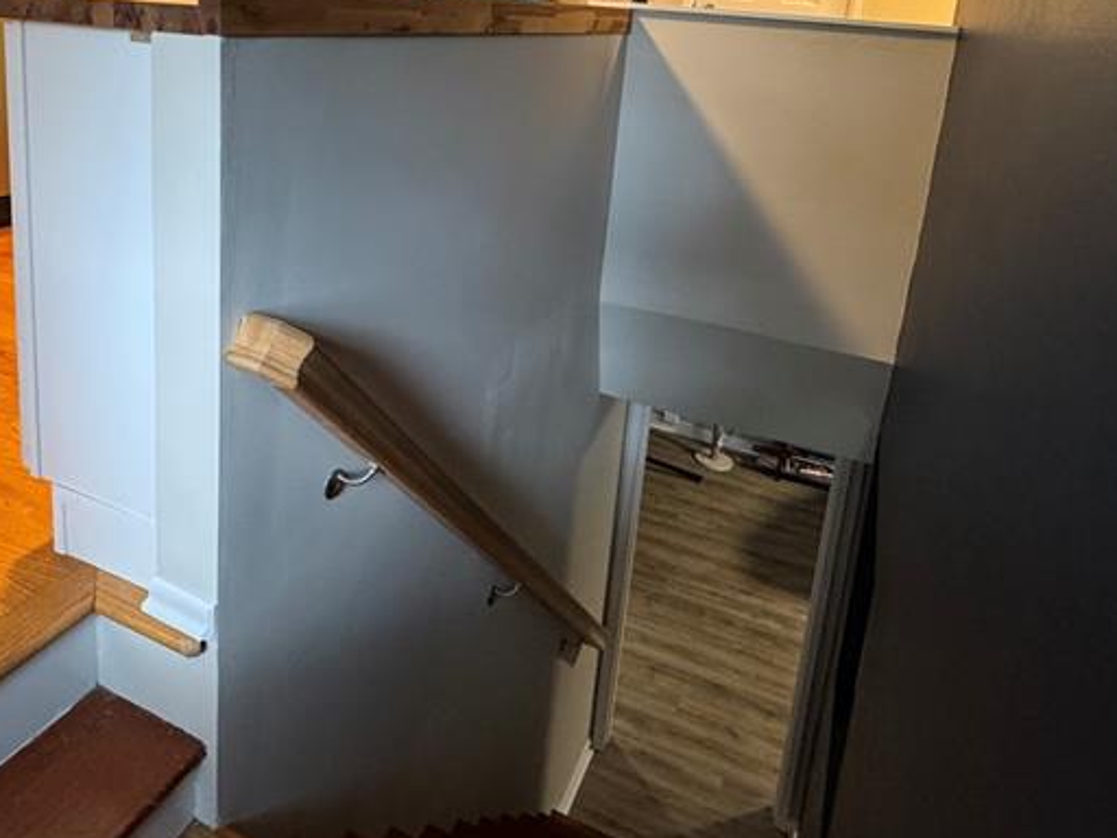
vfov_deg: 47.6
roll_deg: -3.7
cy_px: 196
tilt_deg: -13.3
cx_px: 445
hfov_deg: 62.9
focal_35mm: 28
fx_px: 904
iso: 400
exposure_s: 1/60
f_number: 2.2
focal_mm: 2.22
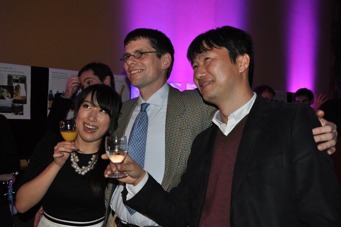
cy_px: 114
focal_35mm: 45
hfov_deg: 43.7
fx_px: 426
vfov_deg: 29.8
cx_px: 170
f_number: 4.2
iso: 800
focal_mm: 30
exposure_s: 1/60
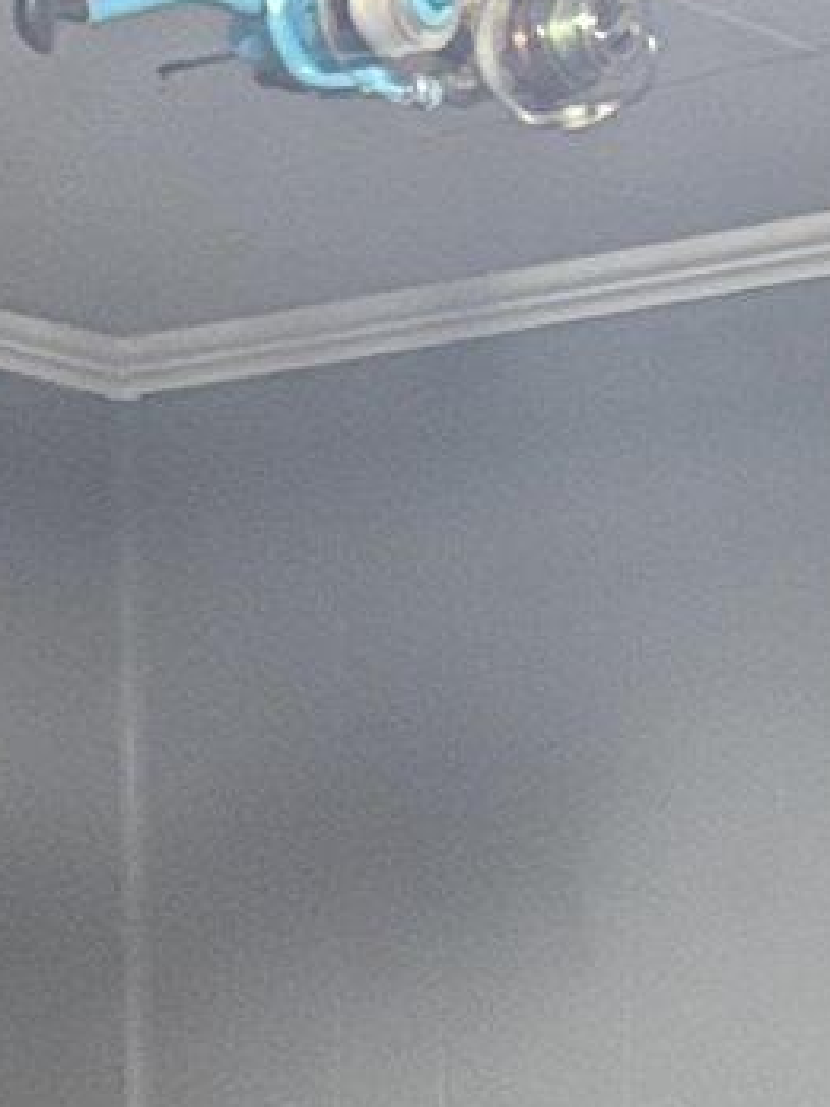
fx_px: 5499
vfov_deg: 9.9
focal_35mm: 172
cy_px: 2799
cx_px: 925
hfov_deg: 8.6
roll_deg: -2.2
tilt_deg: -11.7
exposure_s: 1/60
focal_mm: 5.96
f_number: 1.6
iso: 400
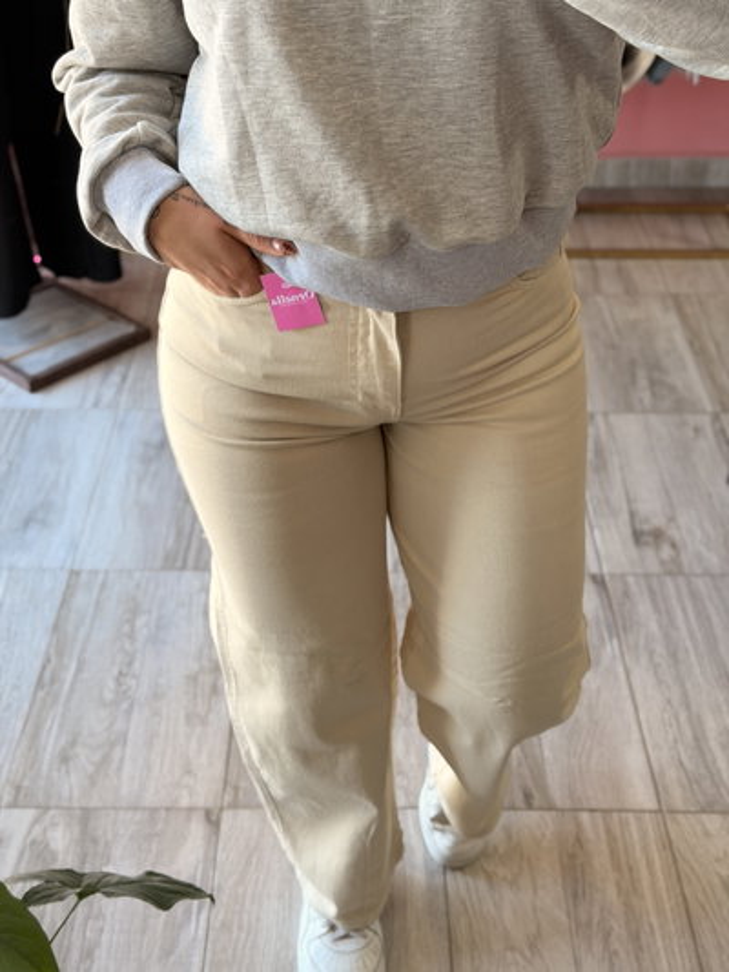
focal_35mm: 48
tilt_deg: -35.4
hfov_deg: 30.3
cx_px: 364
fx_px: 1347
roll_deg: -0.3
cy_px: 486
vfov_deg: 39.6
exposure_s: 1/103
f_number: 1.78
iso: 100
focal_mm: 6.76
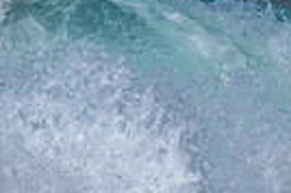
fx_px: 31139
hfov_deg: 0.5
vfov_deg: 0.4
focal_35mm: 3857
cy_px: 281
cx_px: -50
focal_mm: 800
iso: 110
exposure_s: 1/2000
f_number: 6.3
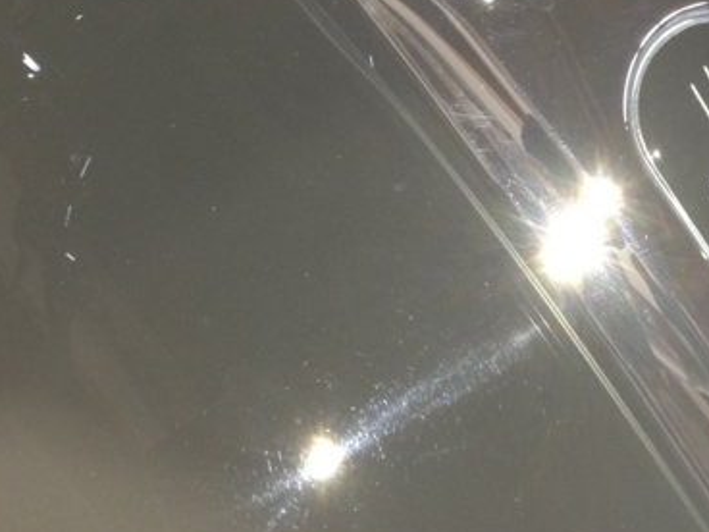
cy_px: 27
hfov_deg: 25.6
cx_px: 422
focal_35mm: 76
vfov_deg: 19.0
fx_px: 1557
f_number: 2.4
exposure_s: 1/17
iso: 125
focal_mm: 4.28
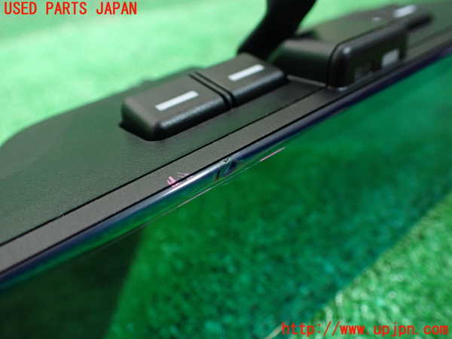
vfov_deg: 46.8
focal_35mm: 30
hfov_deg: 60.0
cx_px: 226
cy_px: 170
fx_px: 392
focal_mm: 5.4
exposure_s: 1/50
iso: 800
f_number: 2.3
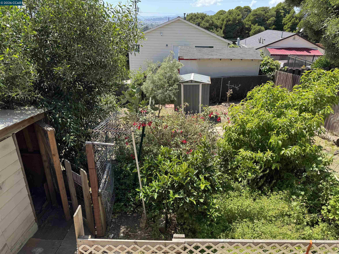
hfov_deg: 71.6
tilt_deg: -25.3
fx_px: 235
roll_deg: -1.9
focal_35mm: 24
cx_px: 170
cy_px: 127
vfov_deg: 56.8
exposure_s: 1/1094
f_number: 1.78
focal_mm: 6.76
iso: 80
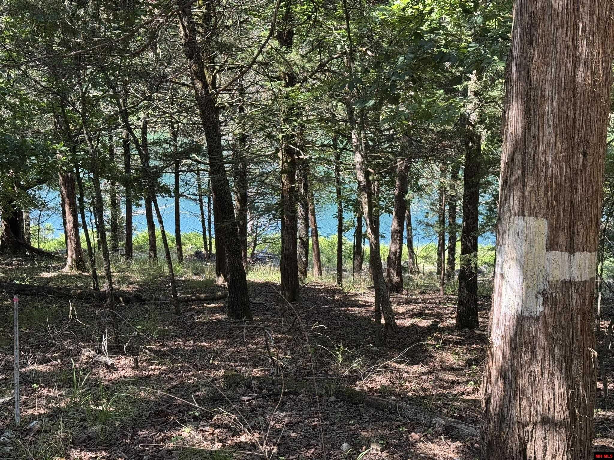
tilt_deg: -12.8
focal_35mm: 48
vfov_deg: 30.3
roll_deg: +2.0
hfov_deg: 39.7
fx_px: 851
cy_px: 230
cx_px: 307
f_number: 1.78
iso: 64
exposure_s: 1/283
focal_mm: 6.76
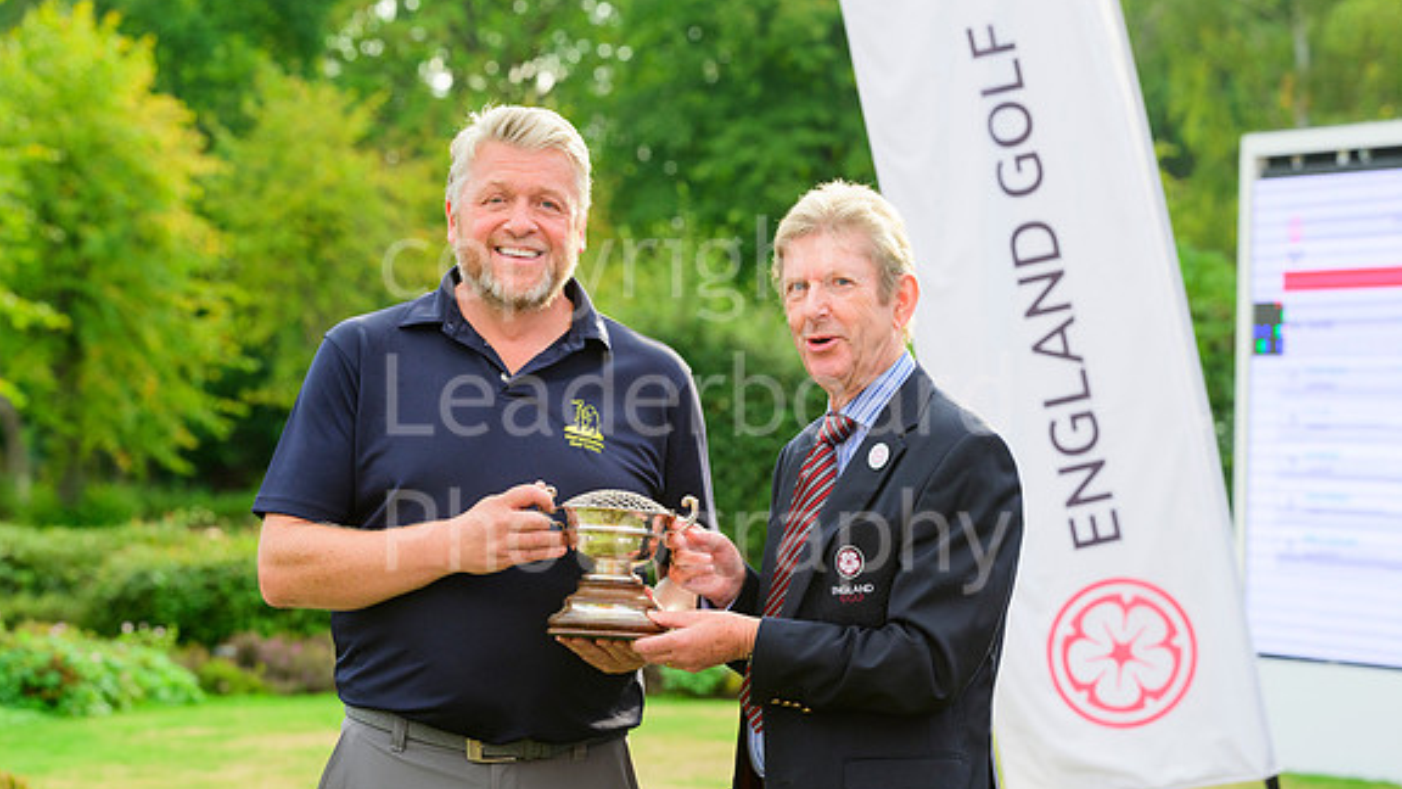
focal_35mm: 116
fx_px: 4312
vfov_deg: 10.4
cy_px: 418
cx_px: 701
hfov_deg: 18.5
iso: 800
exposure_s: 1/800
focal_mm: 110
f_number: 5.6
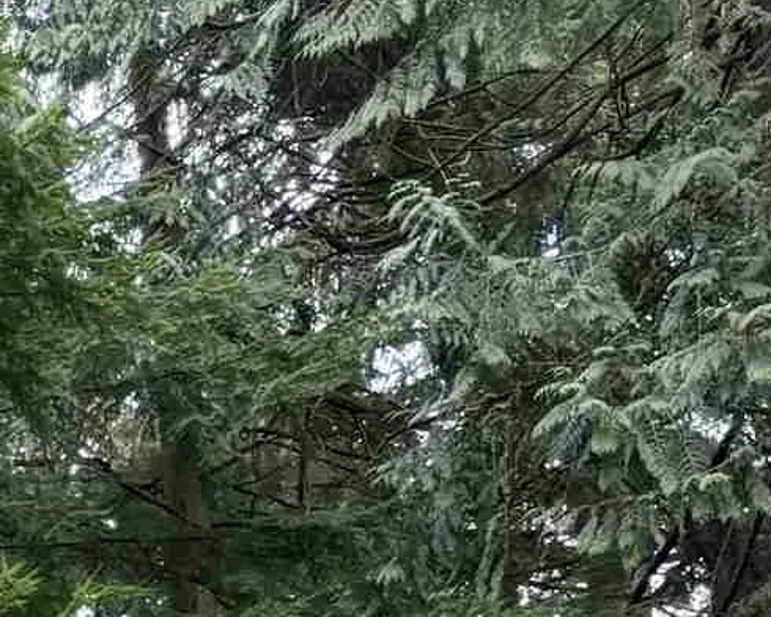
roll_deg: +1.4
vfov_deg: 8.9
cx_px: -1410
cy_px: 1753
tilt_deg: +12.3
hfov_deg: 10.2
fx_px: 3354
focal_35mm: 147
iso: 125
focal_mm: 6.76
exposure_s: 1/121
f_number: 1.78
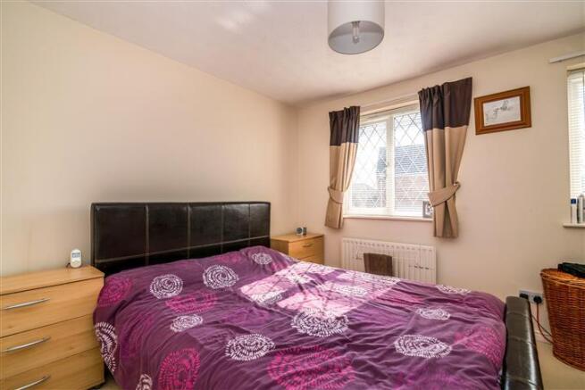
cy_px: 195
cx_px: 292
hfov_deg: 96.7
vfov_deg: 73.8
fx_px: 260
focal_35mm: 16
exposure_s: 1/160
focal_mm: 16
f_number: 6.3
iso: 250
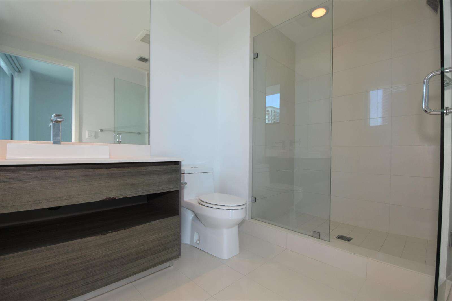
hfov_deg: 100.4
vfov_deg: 77.3
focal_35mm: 15
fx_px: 188
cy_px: 150
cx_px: 226
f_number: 5
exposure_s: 1/60
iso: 200
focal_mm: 10
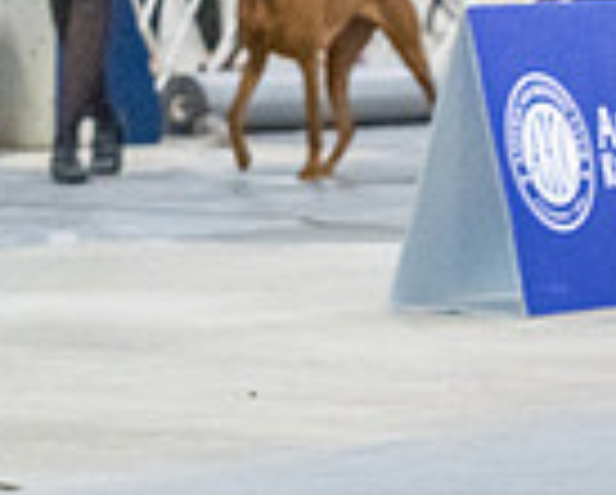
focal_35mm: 379
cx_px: 1234
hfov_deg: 5.0
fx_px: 6919
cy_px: -162
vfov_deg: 4.1
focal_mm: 82
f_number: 3.2
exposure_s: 1/400
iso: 6400
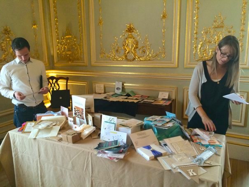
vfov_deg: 48.2
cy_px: 94
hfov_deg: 61.6
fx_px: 209
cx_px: 124
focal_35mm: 29
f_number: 2.2
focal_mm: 4.15
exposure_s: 1/30
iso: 250
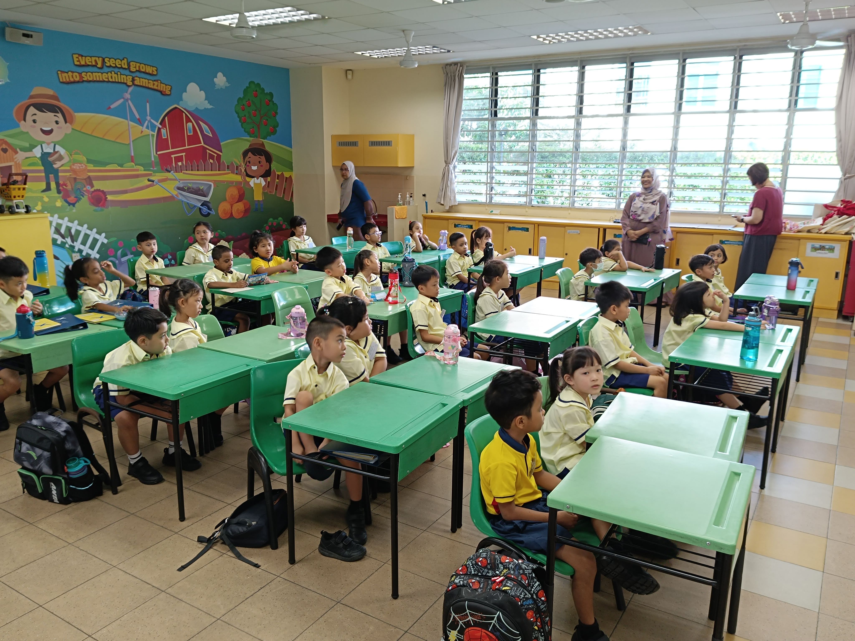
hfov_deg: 71.6
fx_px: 593
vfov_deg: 56.8
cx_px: 428
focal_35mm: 24
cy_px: 320
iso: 425
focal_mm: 5.59
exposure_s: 1/101
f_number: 1.88
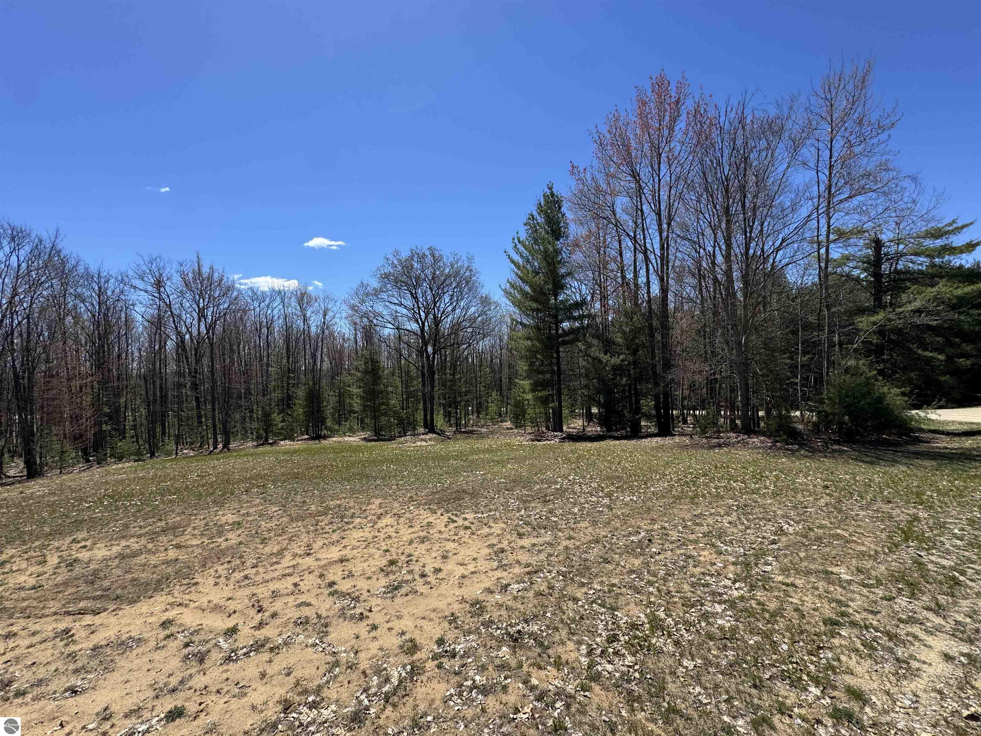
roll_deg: +1.7
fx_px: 397
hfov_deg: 102.1
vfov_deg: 85.7
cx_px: 490
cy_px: 368
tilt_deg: -0.1
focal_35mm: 14
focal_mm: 2.22
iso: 40
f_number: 2.2
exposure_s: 1/1323
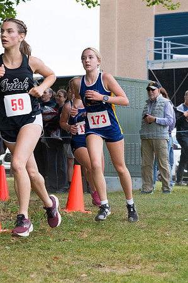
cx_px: 94
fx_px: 1115
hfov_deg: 9.6
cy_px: 142
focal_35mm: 142
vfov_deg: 14.5
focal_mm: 95
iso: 2000
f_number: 5.6
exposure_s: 1/1250
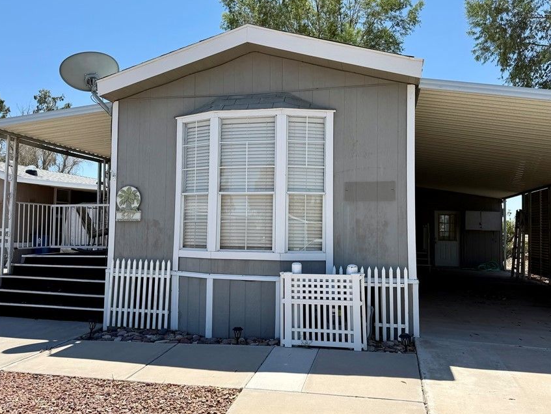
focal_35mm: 29
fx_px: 462
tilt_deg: +3.9
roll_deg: -0.5
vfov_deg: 48.3
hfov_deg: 61.6
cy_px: 202
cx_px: 271
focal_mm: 6.76
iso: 80
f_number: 1.78
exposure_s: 1/3759
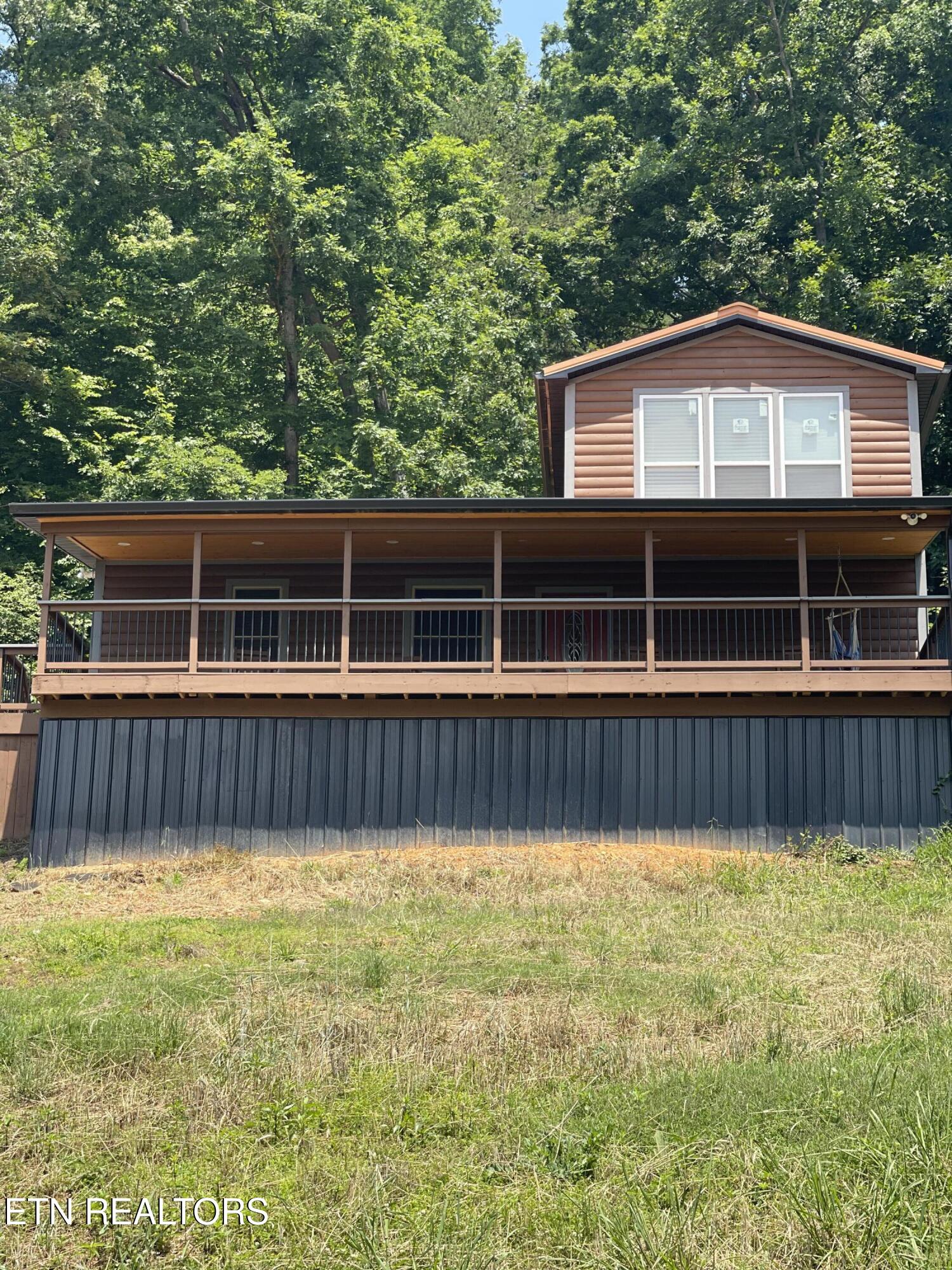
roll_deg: -0.6
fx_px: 2347
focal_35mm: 64
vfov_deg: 30.3
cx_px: 476
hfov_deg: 22.9
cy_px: 635
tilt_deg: +17.3
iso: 32
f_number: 2.2
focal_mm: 7.5
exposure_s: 1/544
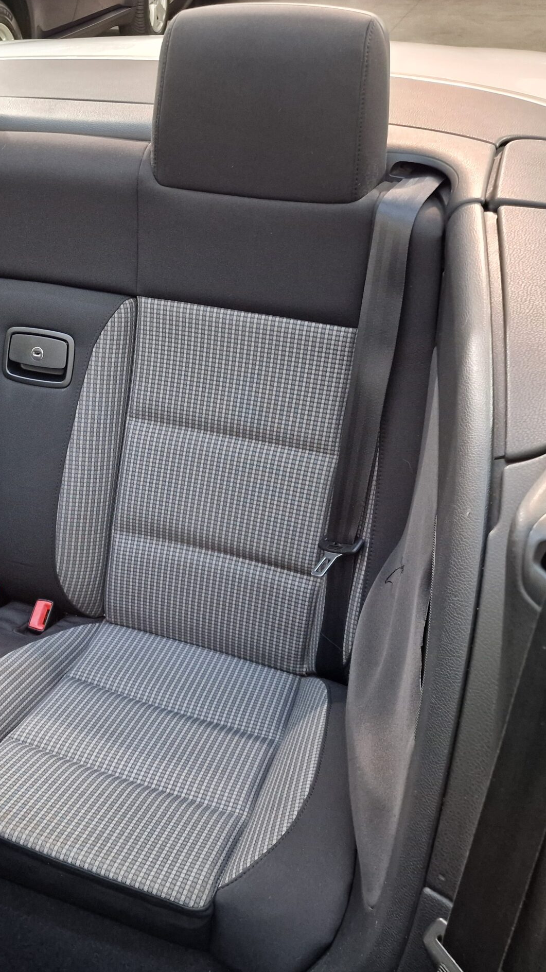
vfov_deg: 58.0
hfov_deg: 33.6
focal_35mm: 34
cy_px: 489
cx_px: 103
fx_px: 875
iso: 400
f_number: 1.8
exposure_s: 1/50
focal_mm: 6.4
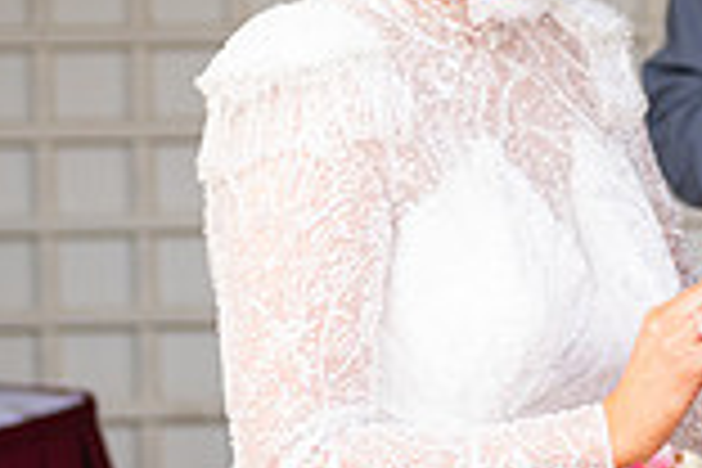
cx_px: 680
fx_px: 5070
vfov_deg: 5.3
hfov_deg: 7.9
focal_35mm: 260
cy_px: 92
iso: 100
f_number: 3.5
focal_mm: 70
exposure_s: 1/160
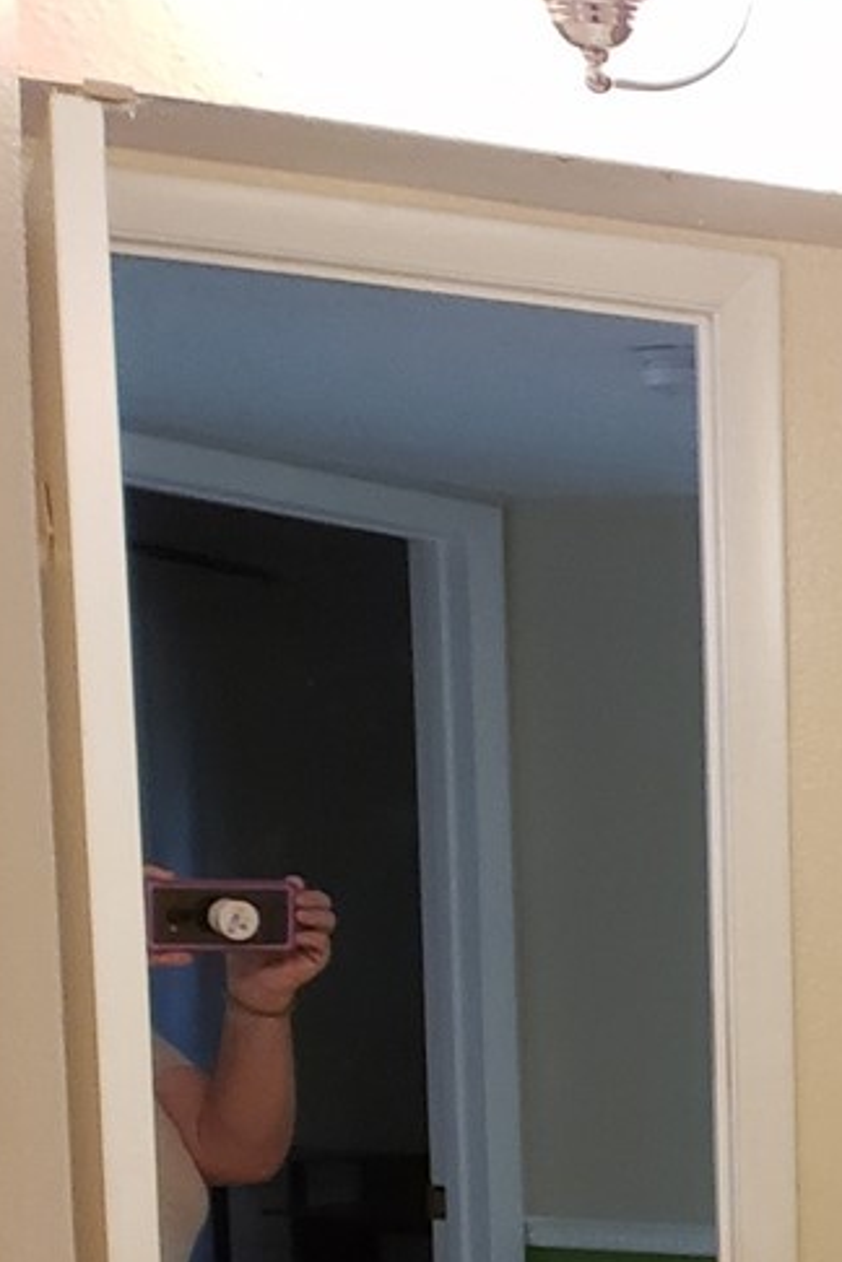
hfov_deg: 12.1
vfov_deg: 21.7
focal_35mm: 89
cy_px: 1392
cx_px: 2050
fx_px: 3122
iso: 320
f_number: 2.4
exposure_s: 1/60
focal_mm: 4.3
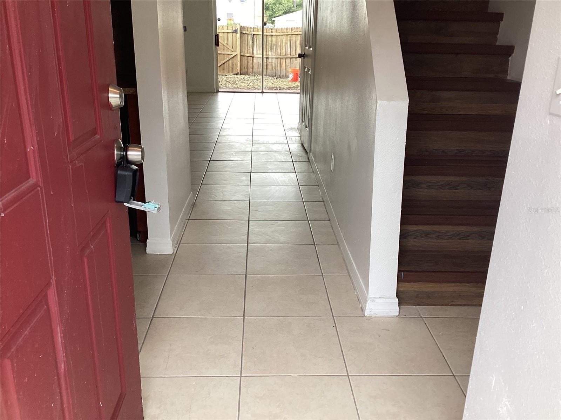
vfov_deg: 45.4
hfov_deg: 58.4
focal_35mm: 31
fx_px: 502
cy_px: 210
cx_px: 280
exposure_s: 1/60
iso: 80
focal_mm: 3.3
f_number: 2.4
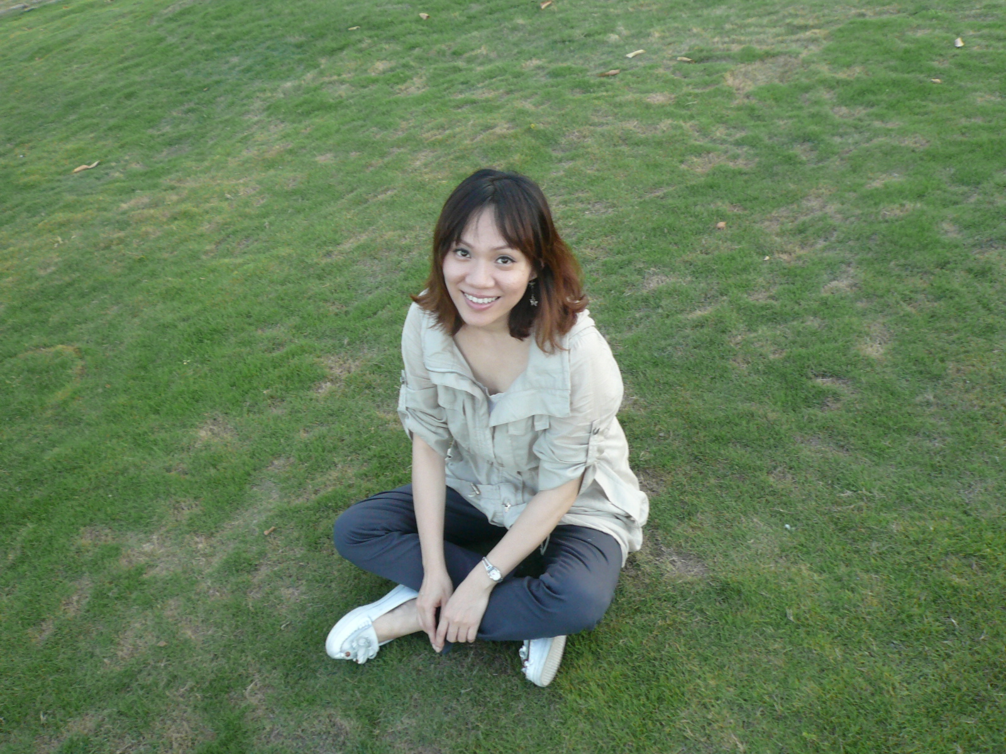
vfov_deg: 44.2
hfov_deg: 56.8
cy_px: 377
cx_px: 503
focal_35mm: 32
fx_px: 930
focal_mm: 4.6
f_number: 2.8
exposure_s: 1/80
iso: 100
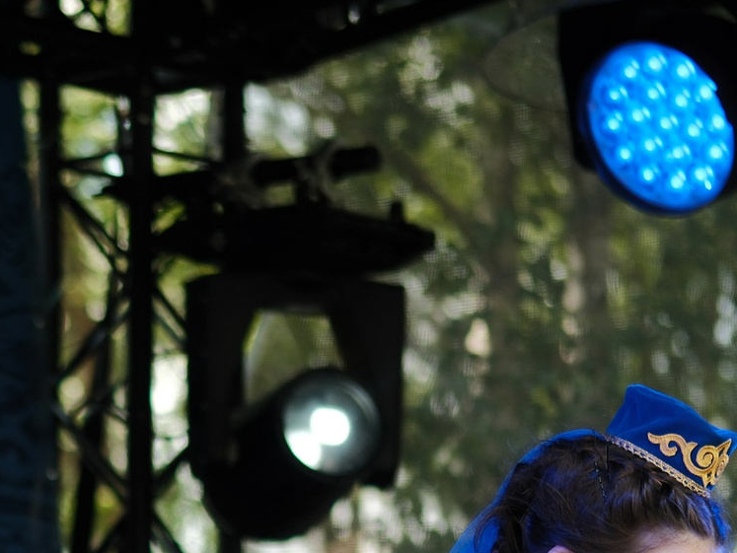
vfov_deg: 6.0
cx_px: -108
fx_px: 5261
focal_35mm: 247
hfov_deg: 7.9
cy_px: 732
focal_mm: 50
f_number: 2
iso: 160
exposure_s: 1/640
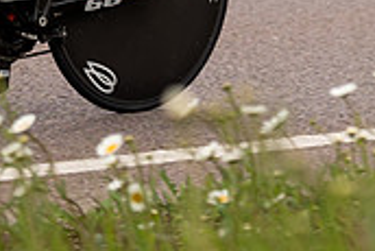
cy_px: -266
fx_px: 3774
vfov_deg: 3.8
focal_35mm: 362
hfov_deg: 5.7
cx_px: -54
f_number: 3.5
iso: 250
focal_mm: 70
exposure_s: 1/1000
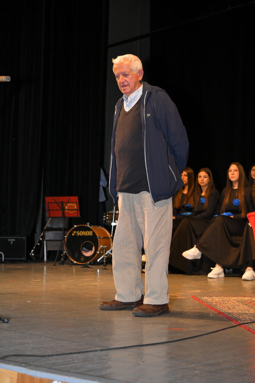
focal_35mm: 58
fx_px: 616
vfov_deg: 34.5
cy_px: 192
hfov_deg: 23.4
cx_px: 128
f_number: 6.3
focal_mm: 58
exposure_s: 1/80
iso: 2000
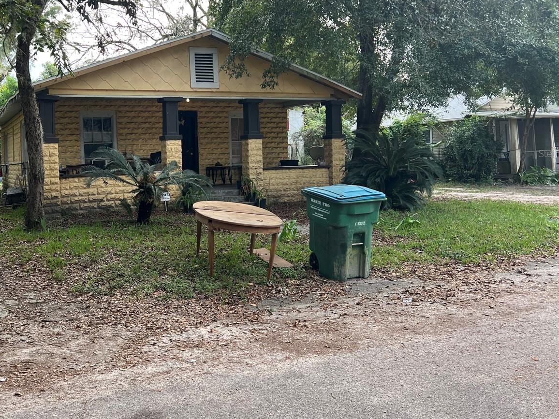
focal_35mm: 36
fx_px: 581
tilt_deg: +1.4
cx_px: 197
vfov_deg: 39.4
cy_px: 153
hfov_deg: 50.6
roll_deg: +1.1
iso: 40
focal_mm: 5.7
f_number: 1.5
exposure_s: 1/207
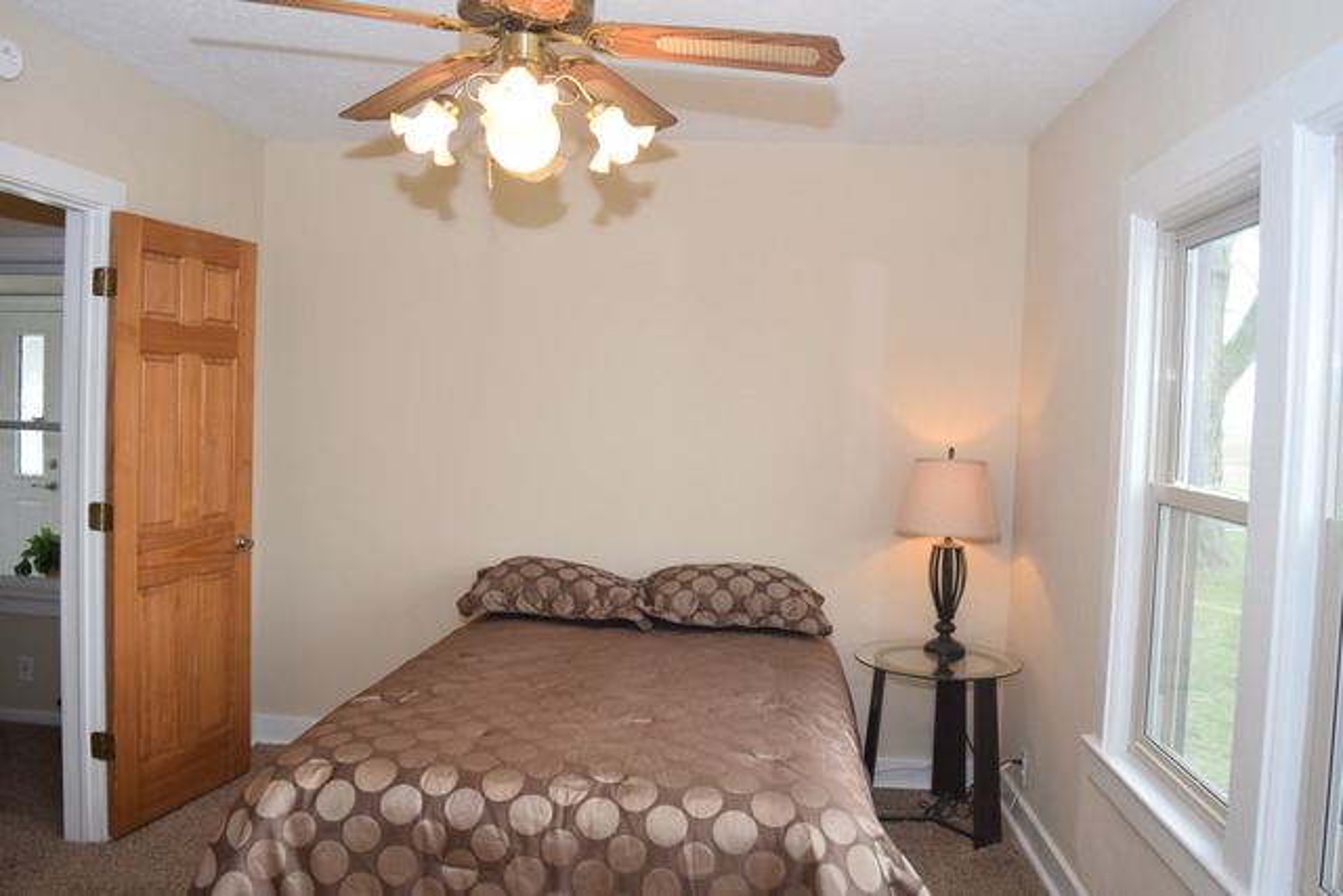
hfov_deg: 67.4
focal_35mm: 27
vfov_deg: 48.0
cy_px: 448
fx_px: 1007
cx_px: 672
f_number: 5.6
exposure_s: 1/125
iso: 640
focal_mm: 18
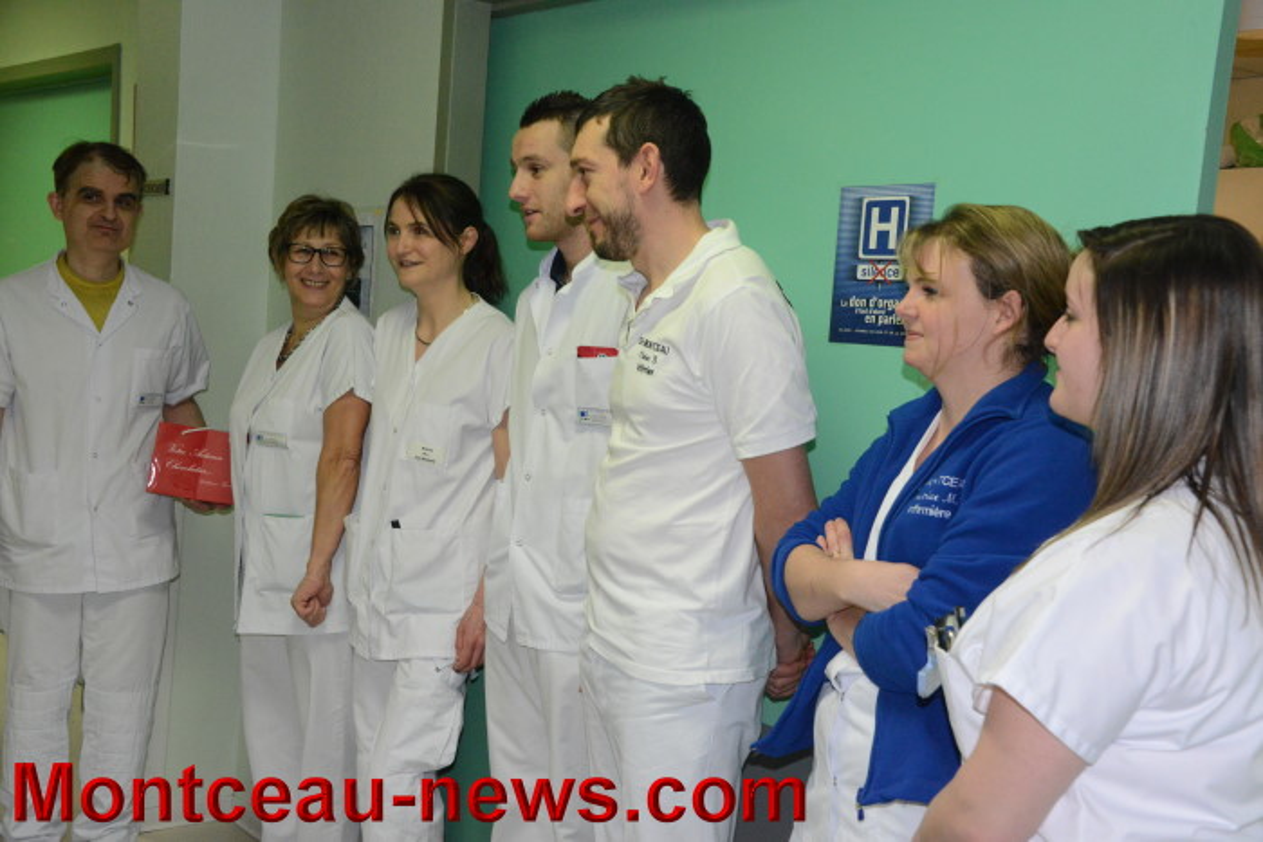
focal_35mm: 45
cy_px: 421
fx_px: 1579
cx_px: 632
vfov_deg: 29.9
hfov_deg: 43.6
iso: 6400
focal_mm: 45
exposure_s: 1/250
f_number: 8
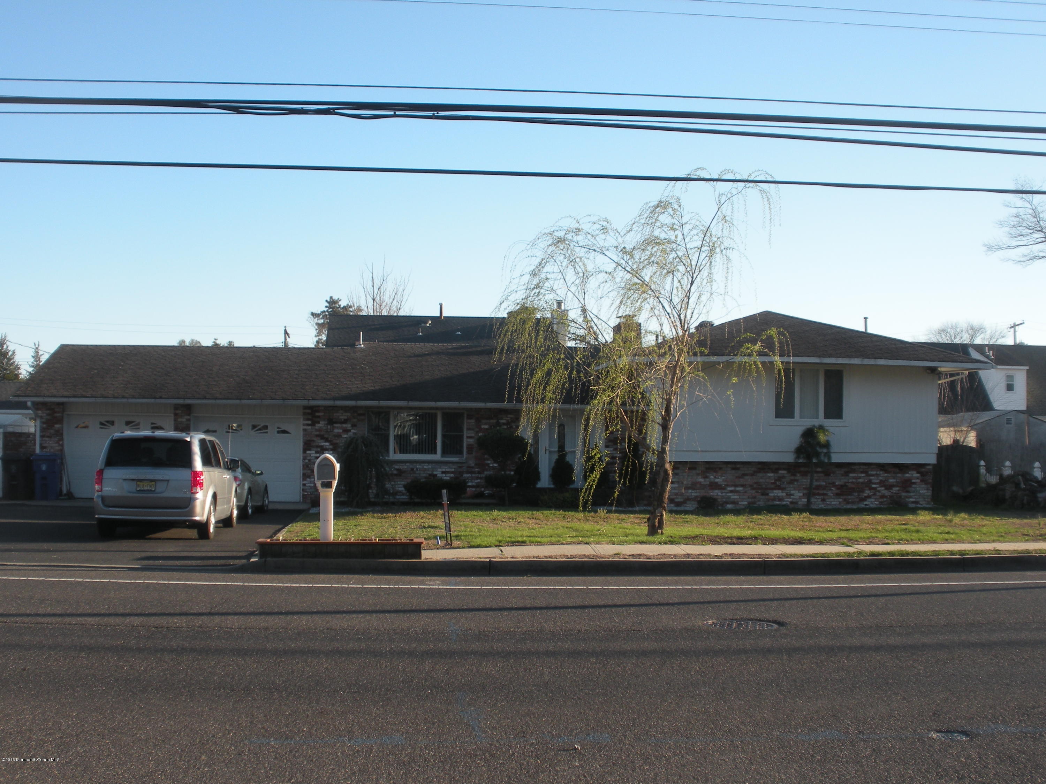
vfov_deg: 33.6
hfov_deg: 43.9
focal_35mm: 43
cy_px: 392
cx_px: 523
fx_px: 1299
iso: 64
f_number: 4
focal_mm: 7.7
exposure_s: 1/260
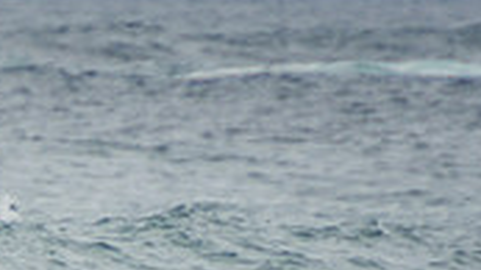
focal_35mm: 2170
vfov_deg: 0.6
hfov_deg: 1.0
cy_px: 509
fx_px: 27655
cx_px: -31
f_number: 5.6
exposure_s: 1/1600
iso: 280
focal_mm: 390
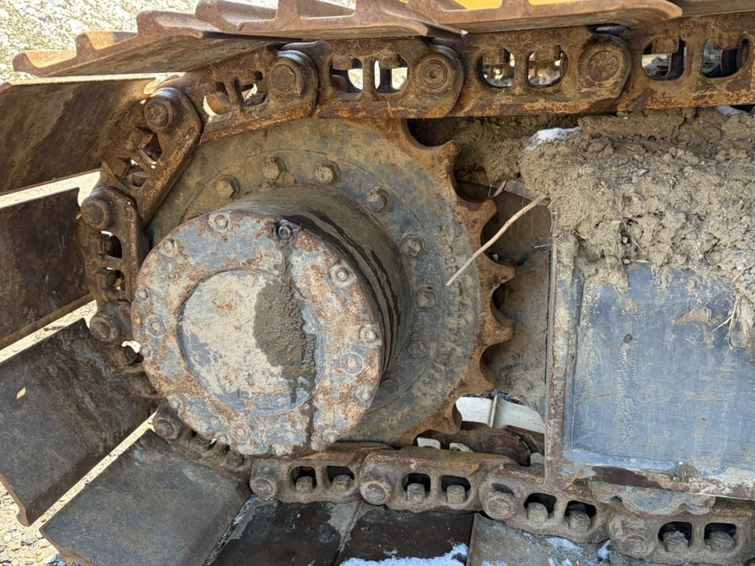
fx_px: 611
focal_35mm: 28
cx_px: 382
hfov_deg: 63.4
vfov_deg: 49.7
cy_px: 299
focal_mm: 5.96
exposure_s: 1/235
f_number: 1.6
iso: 125
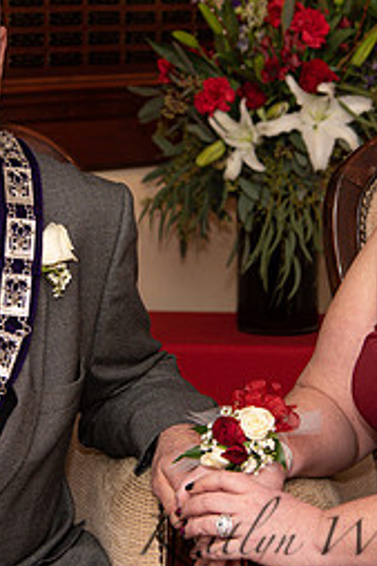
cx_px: 138
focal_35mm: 119
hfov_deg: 11.5
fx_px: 1872
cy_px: 193
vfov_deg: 17.2
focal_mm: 52
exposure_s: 1/200
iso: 800
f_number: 4
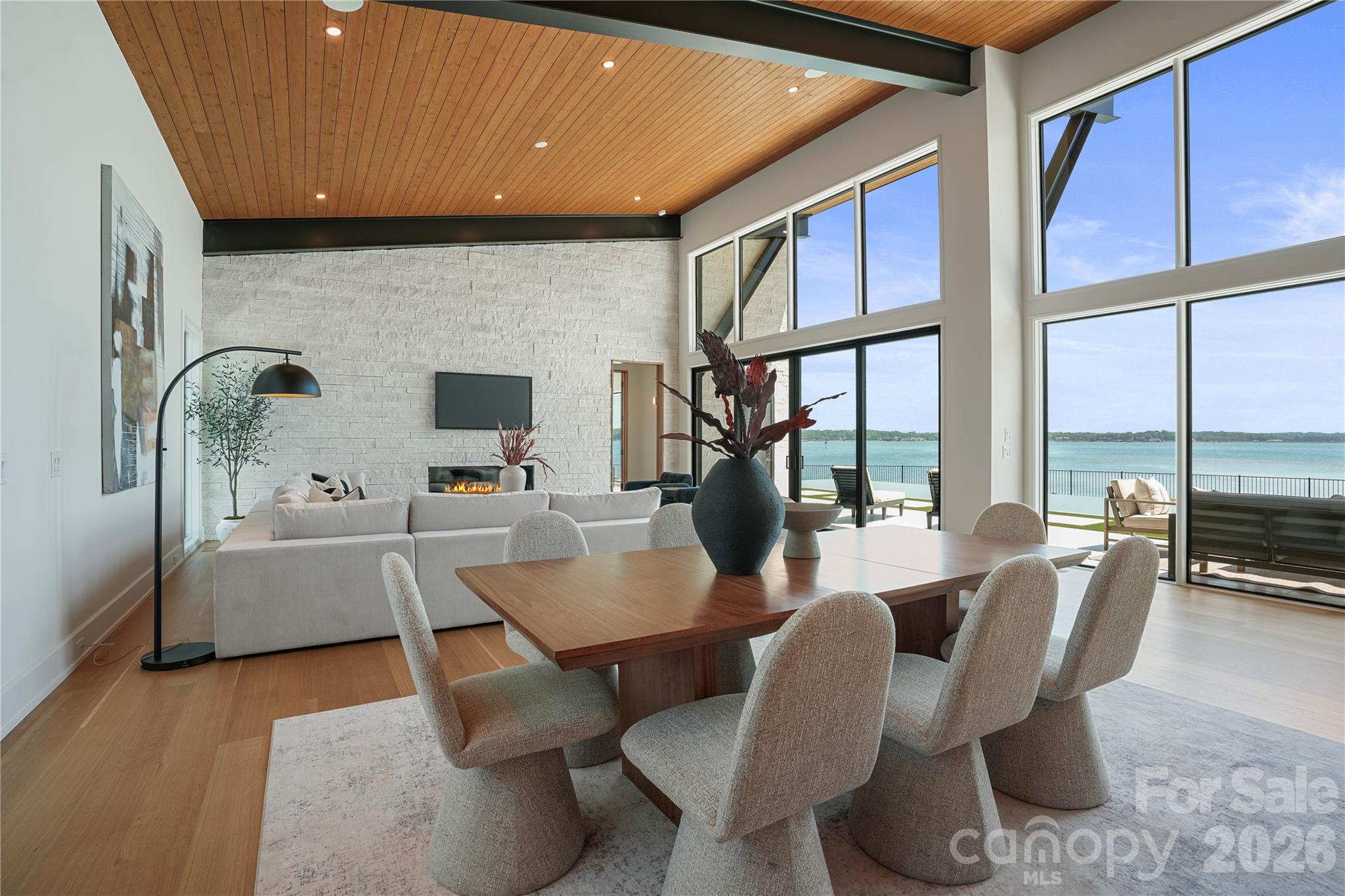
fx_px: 598
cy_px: 448
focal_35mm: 16
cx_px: 672
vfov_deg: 73.7
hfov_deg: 96.7
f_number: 9
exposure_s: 1/5
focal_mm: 16
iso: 100
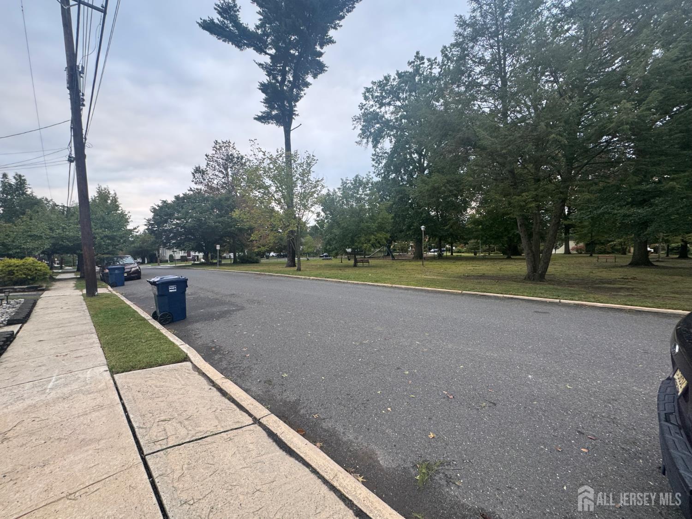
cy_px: 260
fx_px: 280
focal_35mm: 14
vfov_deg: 85.7
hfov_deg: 102.1
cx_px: 346
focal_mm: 2.22
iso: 125
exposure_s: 1/99
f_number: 2.2
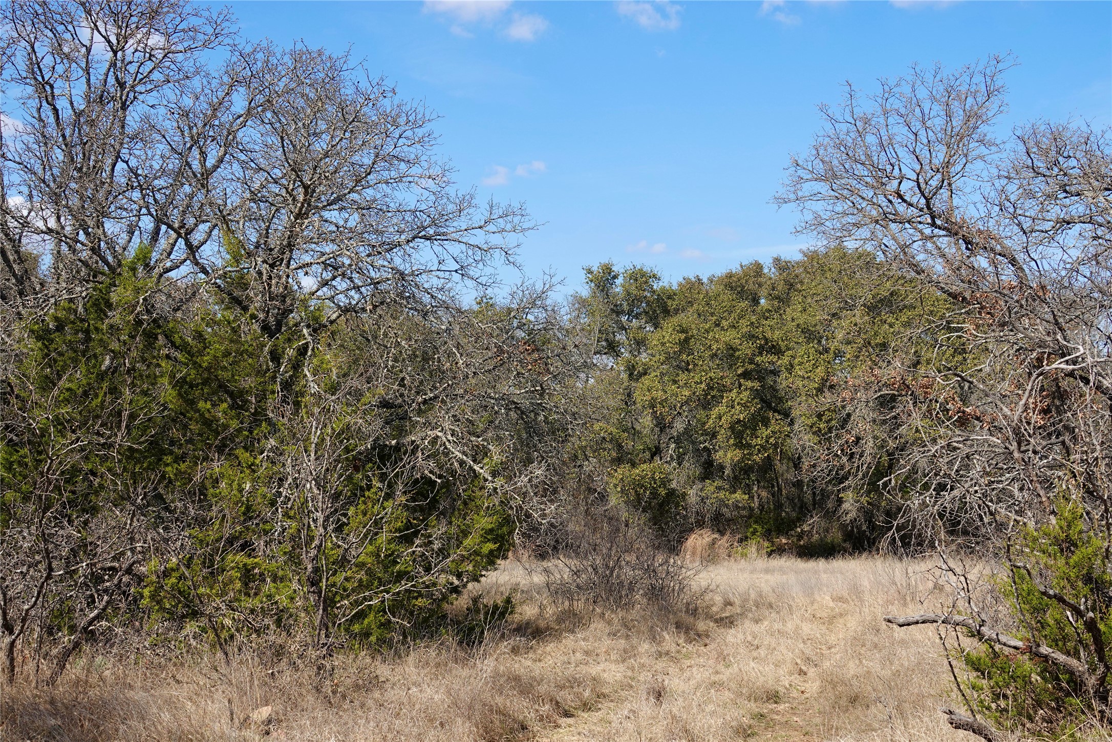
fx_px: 1266
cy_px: 371
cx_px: 556
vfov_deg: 32.6
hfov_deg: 47.4
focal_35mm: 41
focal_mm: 15.17
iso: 100
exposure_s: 1/640
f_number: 4
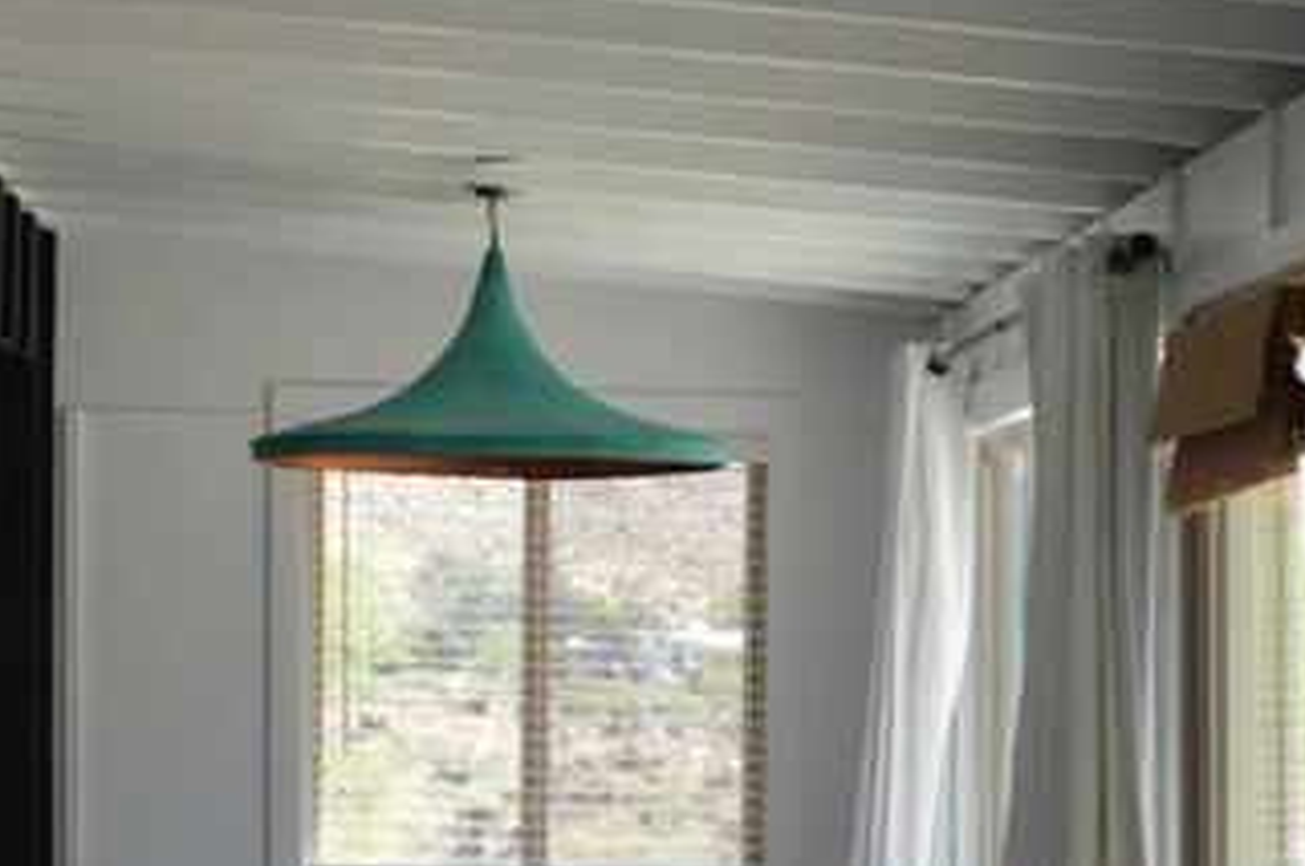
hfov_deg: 23.5
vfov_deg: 15.7
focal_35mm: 86
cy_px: 679
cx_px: 378
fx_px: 3113
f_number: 5.6
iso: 220
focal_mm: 18
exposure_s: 1/125
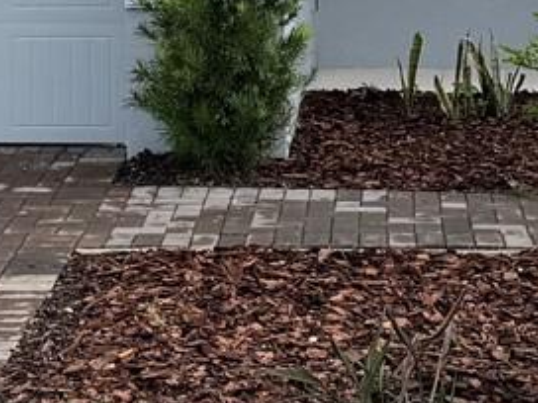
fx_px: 2191
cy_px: -225
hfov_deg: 13.9
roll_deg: +0.2
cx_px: 131
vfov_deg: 10.1
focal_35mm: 141
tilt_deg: +3.5
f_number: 1.78
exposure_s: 1/4975
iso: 80
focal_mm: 6.76
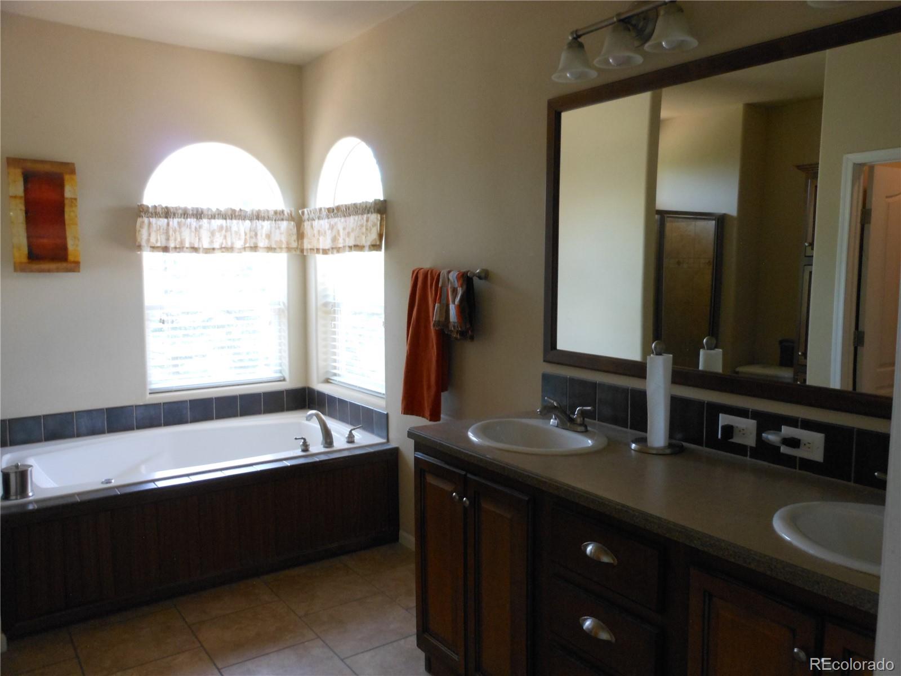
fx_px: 729
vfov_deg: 49.7
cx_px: 450
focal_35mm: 28
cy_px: 338
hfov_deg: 63.4
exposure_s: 1/30
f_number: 3.7
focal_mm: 5
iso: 320
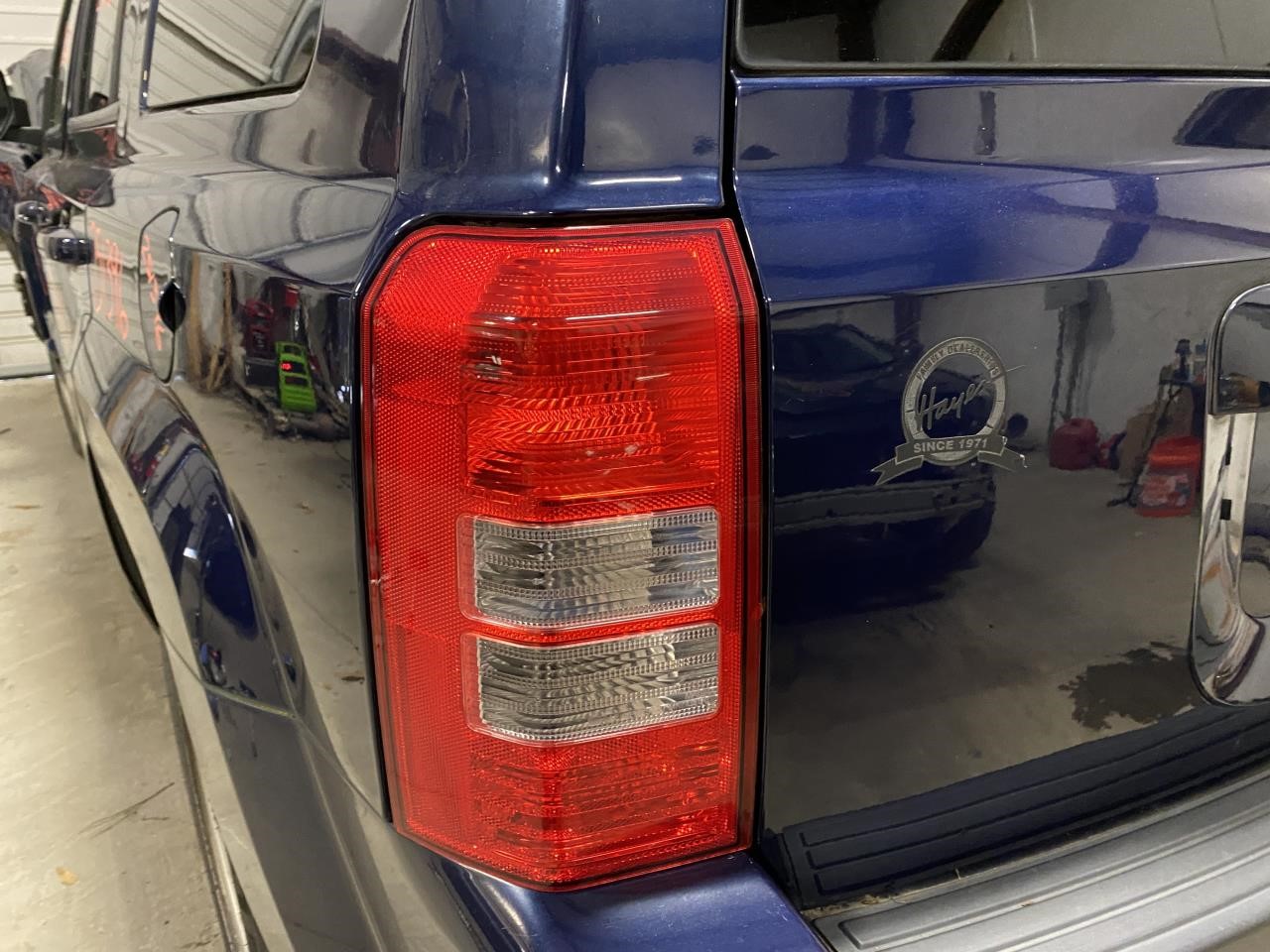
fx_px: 954
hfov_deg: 67.3
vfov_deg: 53.1
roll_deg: -2.2
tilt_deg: -20.9
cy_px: 476
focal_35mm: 26
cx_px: 635
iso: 640
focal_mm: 4.25
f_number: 1.8
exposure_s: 1/30
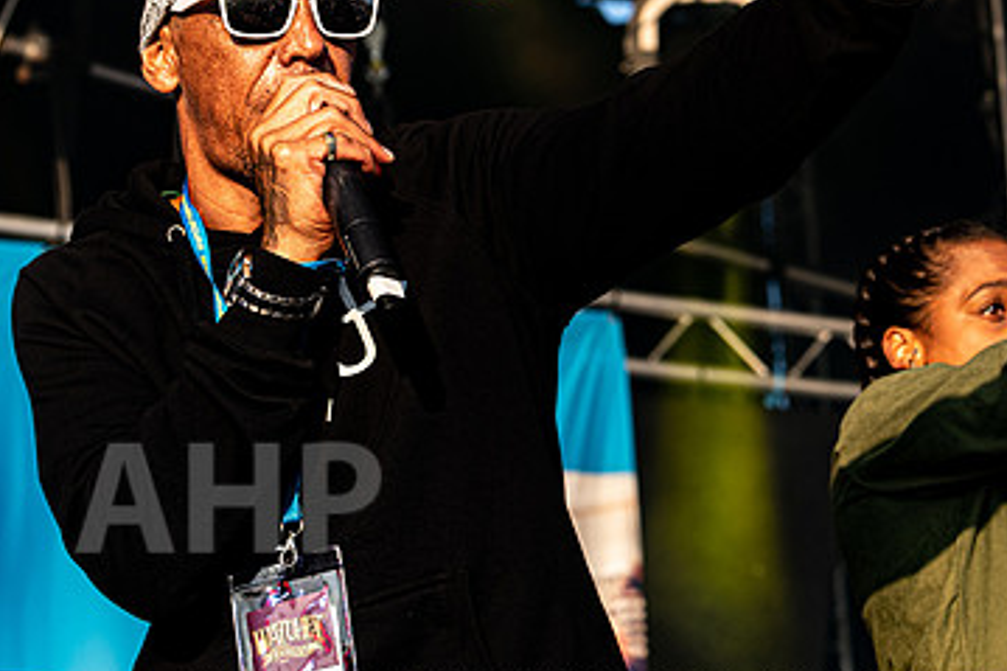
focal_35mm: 134
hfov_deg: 15.3
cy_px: 95
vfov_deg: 10.2
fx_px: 3746
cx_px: 616
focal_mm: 70
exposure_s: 1/1000
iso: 220
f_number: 5
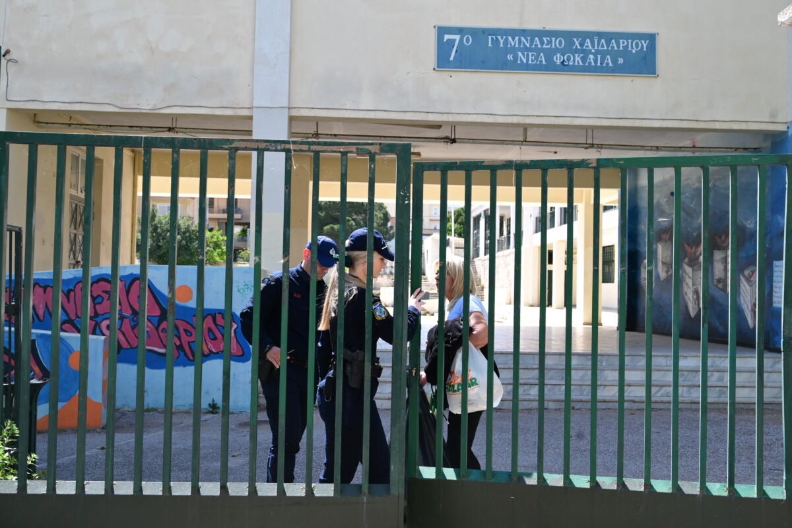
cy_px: 264
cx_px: 396
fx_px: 924
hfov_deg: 46.4
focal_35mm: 42
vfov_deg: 31.9
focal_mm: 42
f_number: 6.3
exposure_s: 1/500
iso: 400
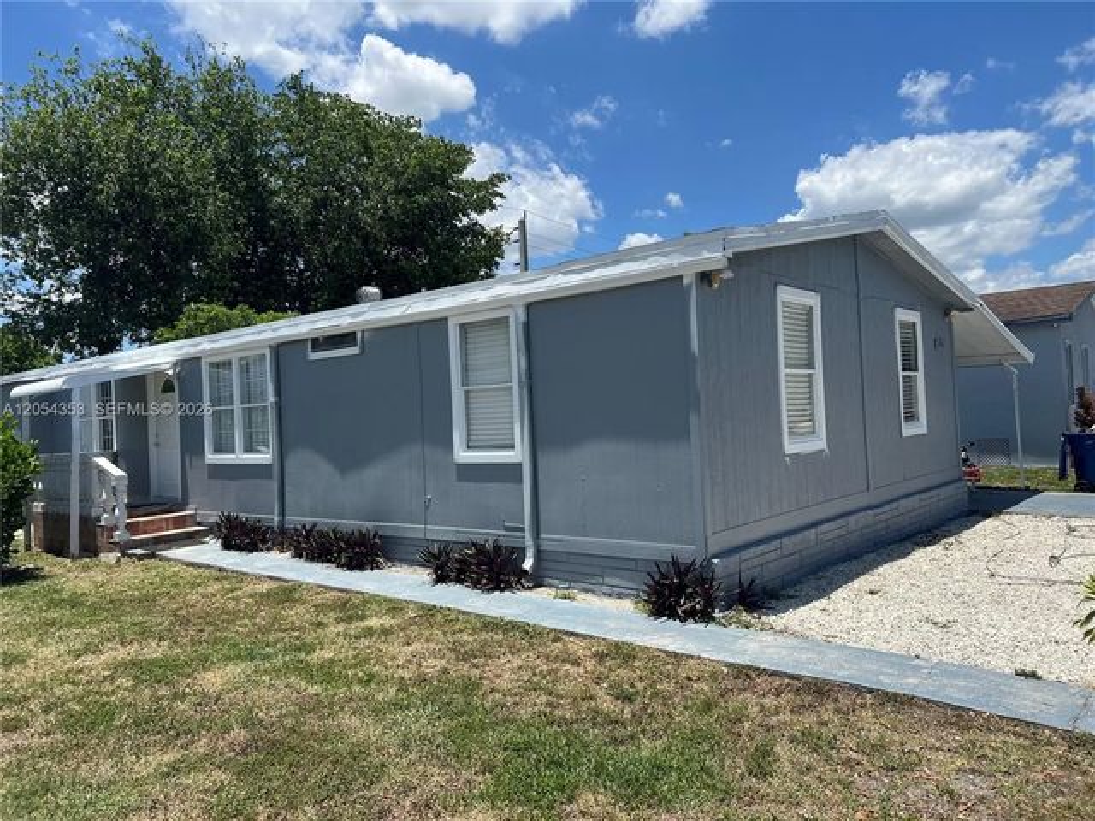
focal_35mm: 26
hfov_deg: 67.3
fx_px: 822
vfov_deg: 53.1
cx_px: 548
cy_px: 410
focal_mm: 5.7
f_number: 1.5
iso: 50
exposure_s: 1/5319
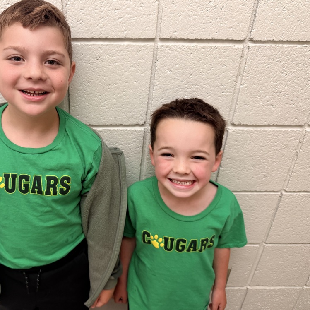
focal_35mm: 29
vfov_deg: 55.6
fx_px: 294
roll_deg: -0.9
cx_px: 99
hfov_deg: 54.3
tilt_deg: -28.8
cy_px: 156
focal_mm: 6.76
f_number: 1.78
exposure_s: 1/60
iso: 250
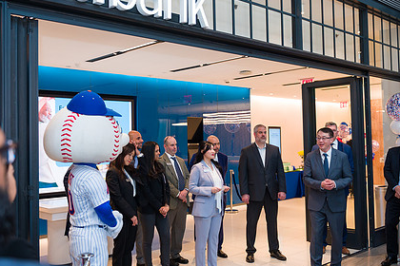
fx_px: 444
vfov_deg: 33.4
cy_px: 122
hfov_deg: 48.5
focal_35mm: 40
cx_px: 197
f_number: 4
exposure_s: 1/200
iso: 800
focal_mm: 29
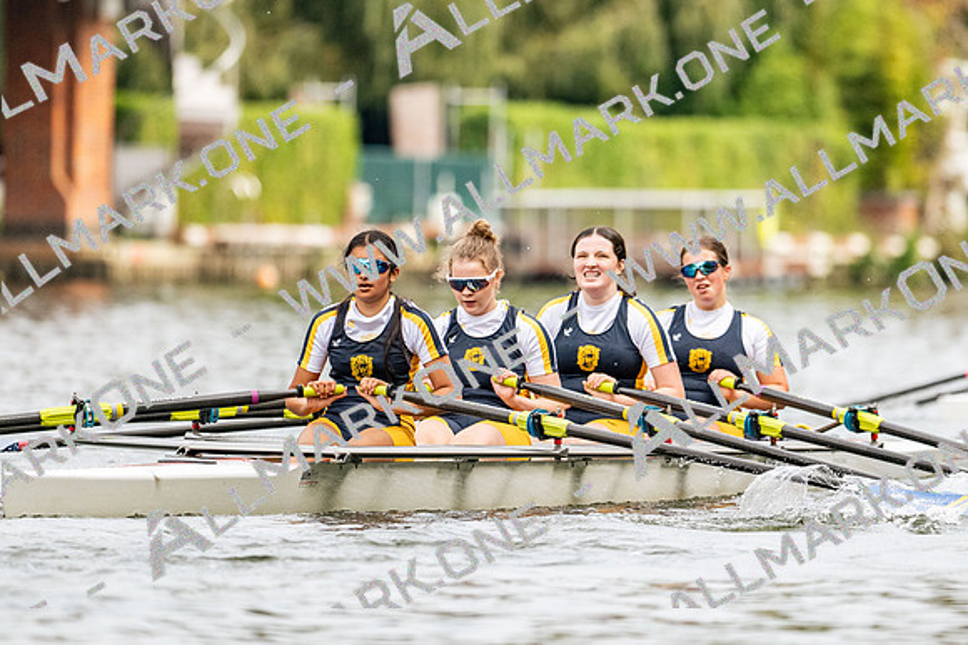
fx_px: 16124
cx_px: 484
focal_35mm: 600
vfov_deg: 2.3
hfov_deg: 3.4
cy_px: 322
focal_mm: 400
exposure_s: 1/2500
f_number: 4.5
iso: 1600
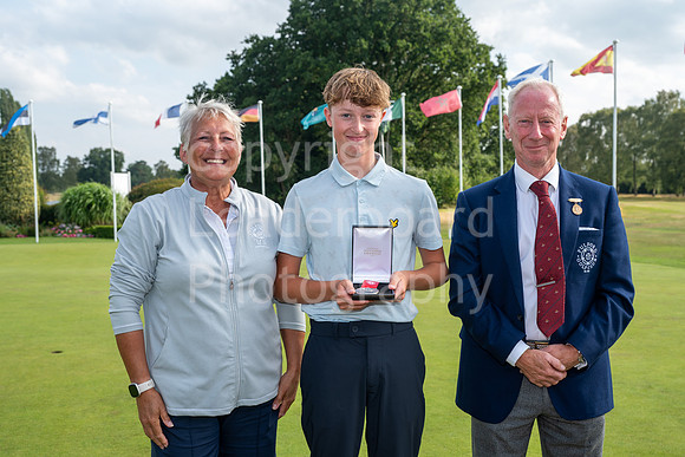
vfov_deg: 33.4
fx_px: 761
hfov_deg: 48.4
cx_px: 342
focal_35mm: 40
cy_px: 228
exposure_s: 1/200
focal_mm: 40
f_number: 6.3
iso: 125
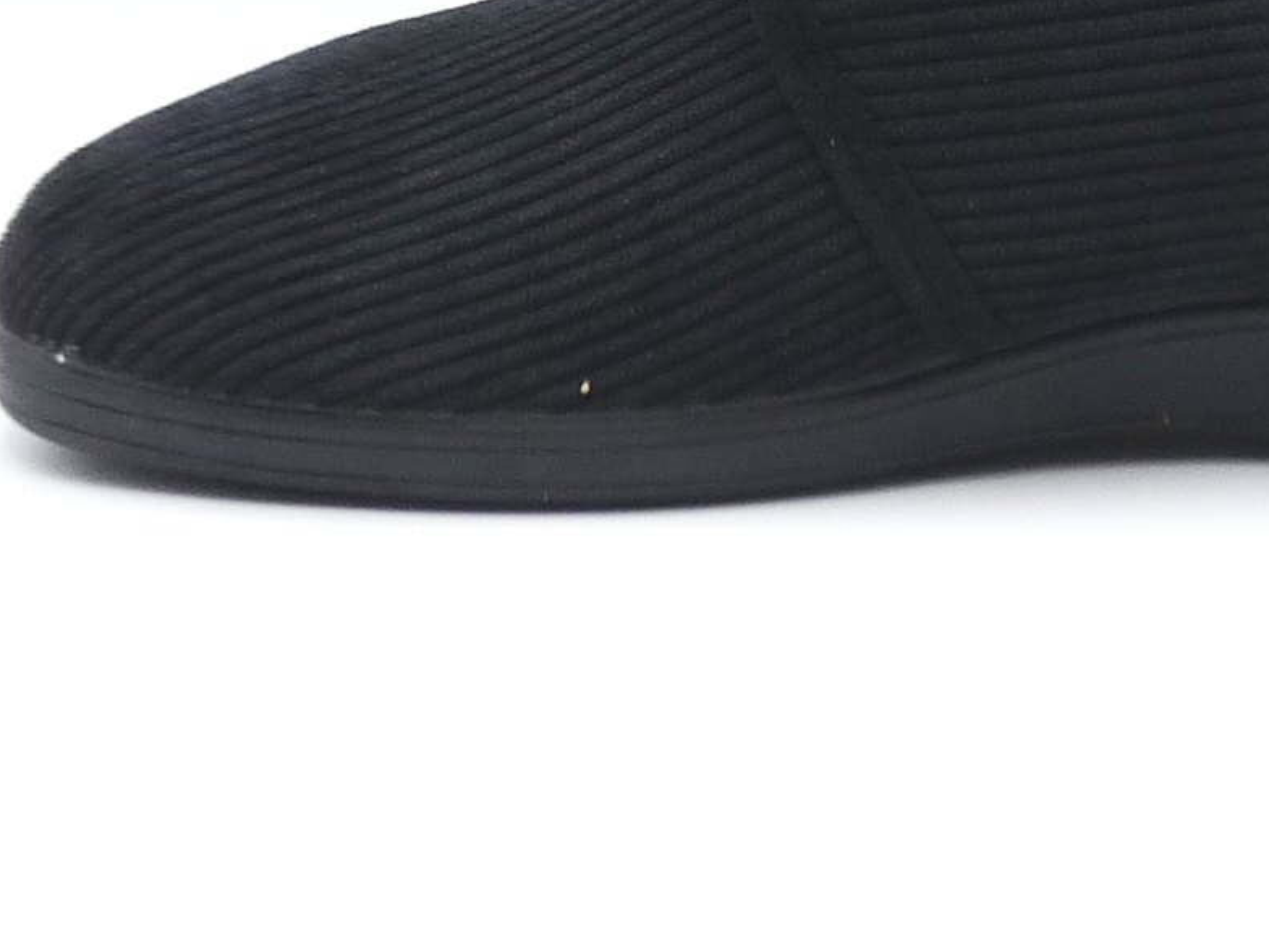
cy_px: 5
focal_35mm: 100
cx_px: 1072
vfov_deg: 14.6
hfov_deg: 19.4
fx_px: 3666
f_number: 3.2
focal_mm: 4.9
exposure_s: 1/100
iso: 100
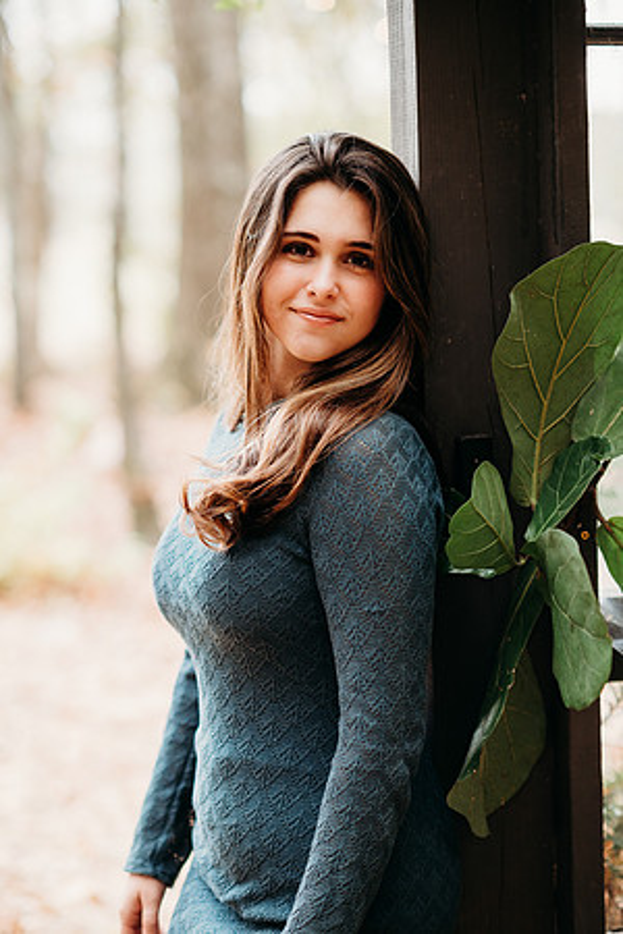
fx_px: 2206
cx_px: 312
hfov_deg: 16.1
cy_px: 467
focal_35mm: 85
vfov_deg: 23.9
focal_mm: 85
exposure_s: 1/320
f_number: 2.2
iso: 500
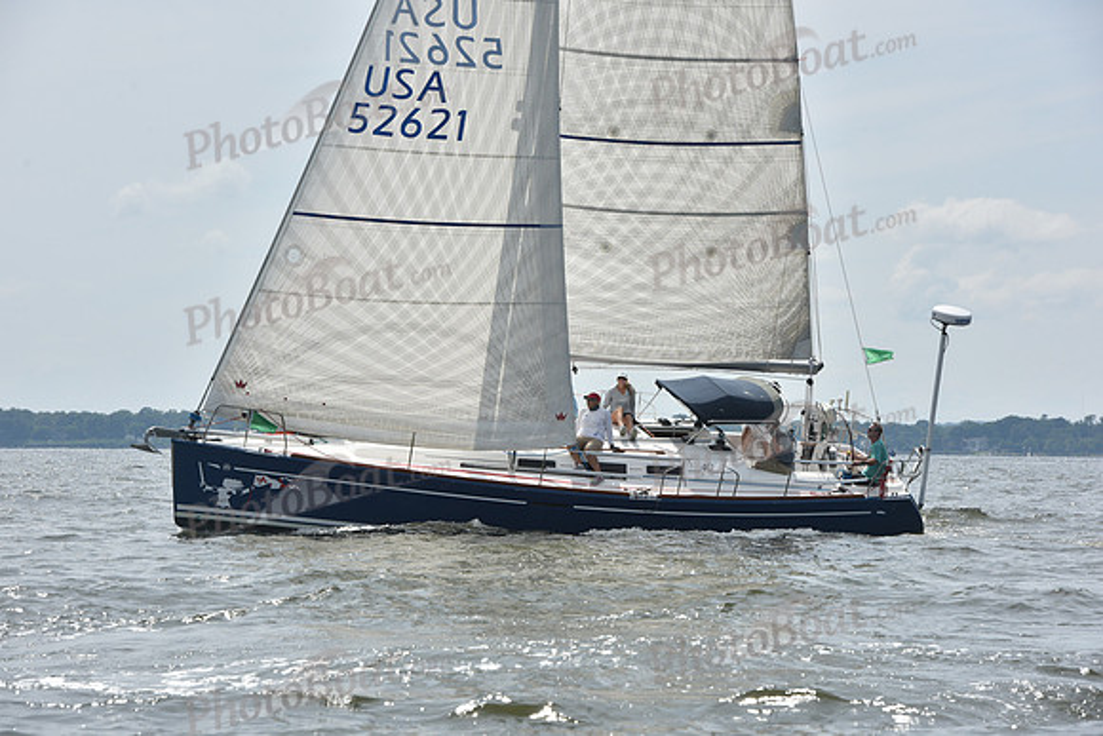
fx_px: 4597
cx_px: 552
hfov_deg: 13.7
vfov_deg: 9.2
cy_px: 368
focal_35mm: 150
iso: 320
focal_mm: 150
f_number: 11
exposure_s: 1/1000
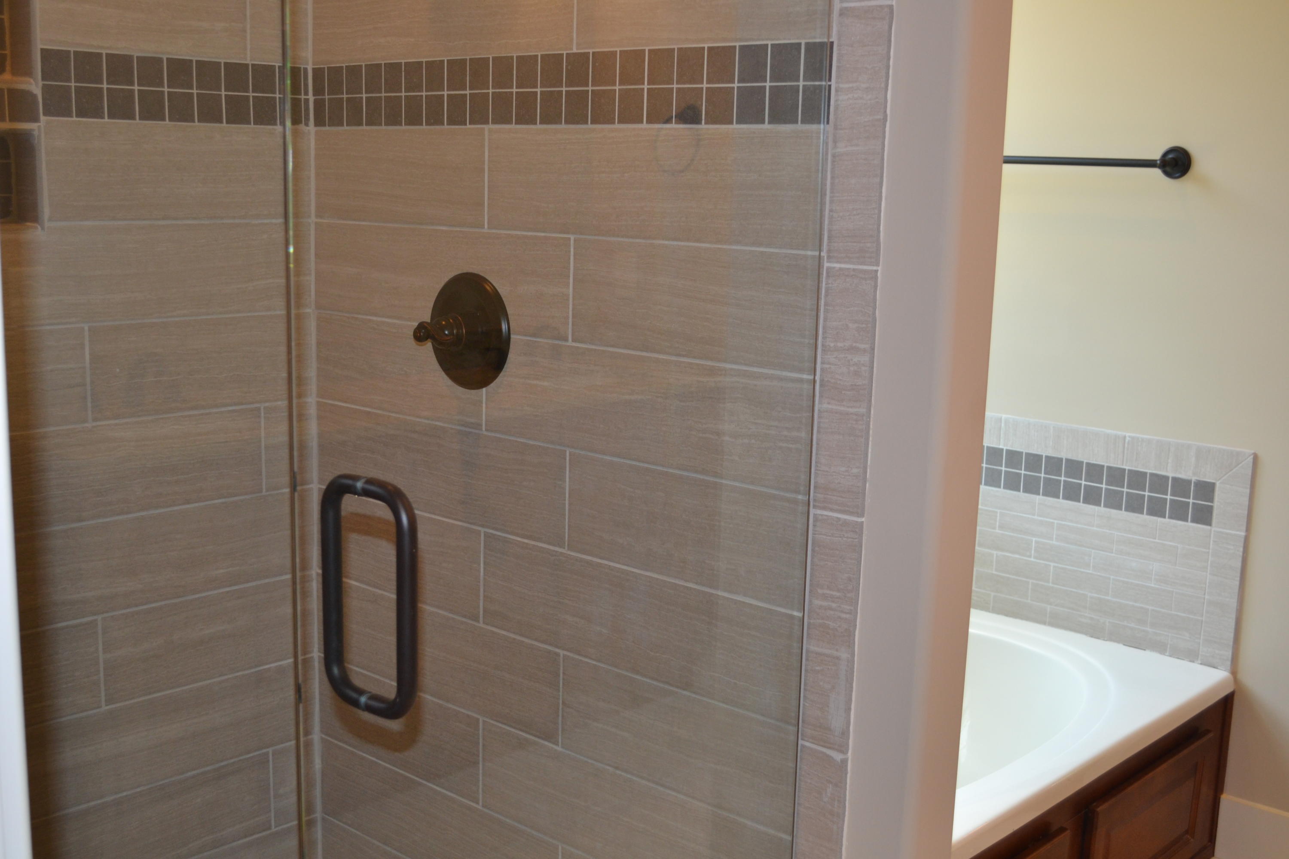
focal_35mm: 39
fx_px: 1396
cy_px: 430
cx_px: 644
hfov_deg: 49.6
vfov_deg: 34.2
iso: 400
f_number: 4.2
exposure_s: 1/60
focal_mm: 26
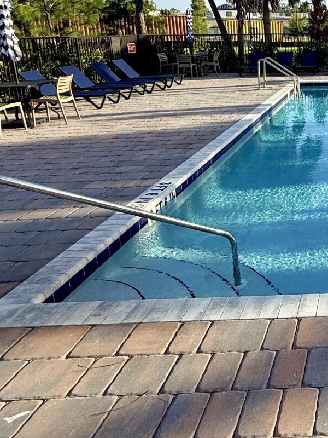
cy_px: 116
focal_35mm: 35
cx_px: 386
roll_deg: -0.2
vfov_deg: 50.7
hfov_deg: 33.6
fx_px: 442
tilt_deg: -10.3
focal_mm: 2.22
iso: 50
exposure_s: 1/809
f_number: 2.2
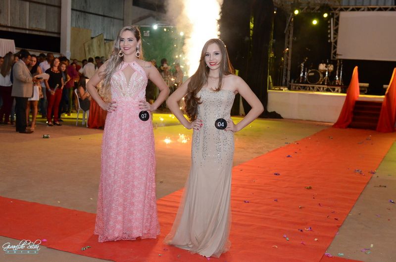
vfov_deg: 28.0
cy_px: 131
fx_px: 527
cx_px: 198
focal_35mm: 48
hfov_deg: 41.2
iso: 3200
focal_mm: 32
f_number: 3.5
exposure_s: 1/200
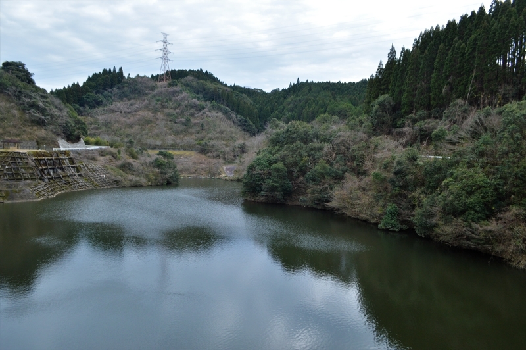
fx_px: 394
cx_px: 263
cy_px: 175
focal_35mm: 27
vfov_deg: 47.9
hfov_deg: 67.4
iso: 400
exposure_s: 1/100
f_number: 5
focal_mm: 18
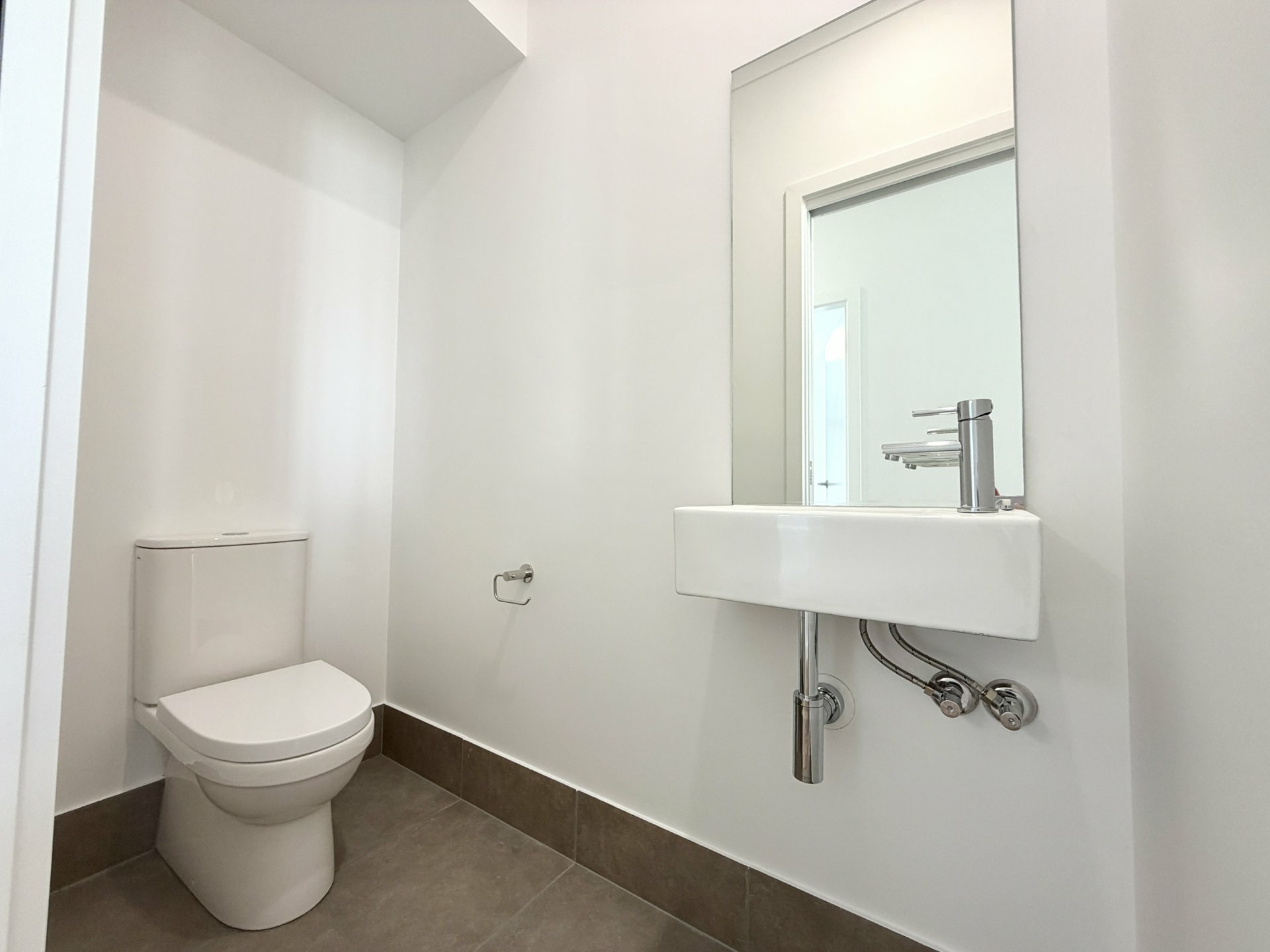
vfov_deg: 85.7
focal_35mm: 14
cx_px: 635
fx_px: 514
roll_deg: -0.2
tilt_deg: +2.9
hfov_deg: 102.1
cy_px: 476
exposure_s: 1/100
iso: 125
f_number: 2.2
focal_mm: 2.22
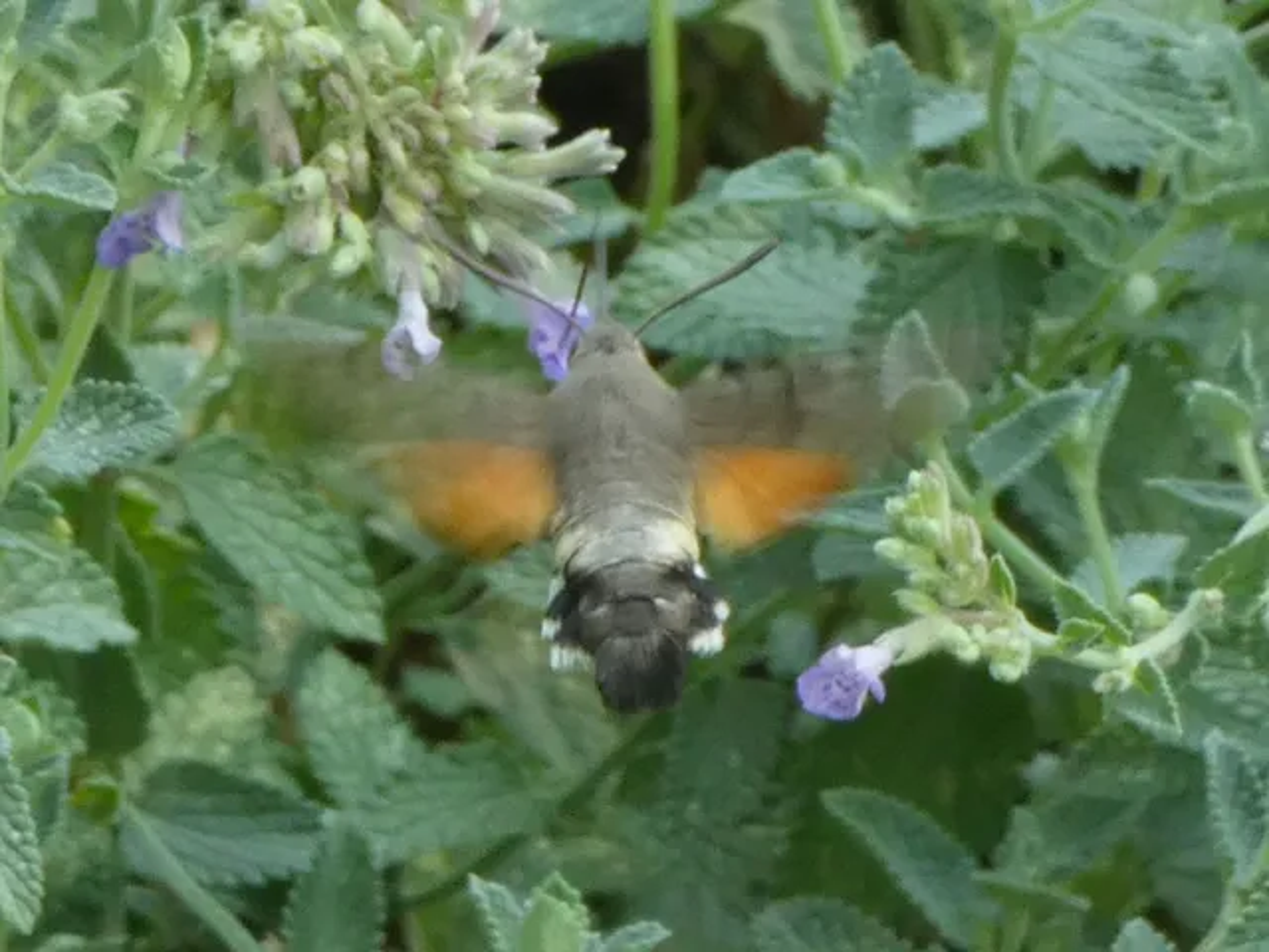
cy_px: 476
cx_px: 634
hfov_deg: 10.5
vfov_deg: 7.9
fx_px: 6929
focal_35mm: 189
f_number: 5.5
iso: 160
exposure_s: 1/80
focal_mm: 33.9
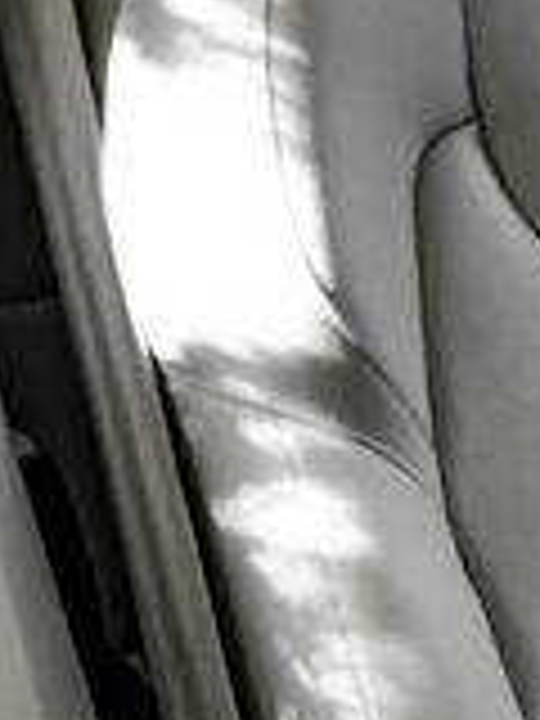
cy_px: 196
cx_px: 1251
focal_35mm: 108
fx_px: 2246
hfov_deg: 11.6
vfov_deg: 18.1
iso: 1600
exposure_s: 1/200
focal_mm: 28
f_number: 2.8
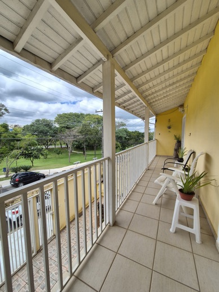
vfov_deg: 106.2
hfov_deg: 89.9
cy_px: 146
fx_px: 110
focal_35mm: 13
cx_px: 110
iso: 80
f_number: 2.2
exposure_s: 1/1324
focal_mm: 2.2
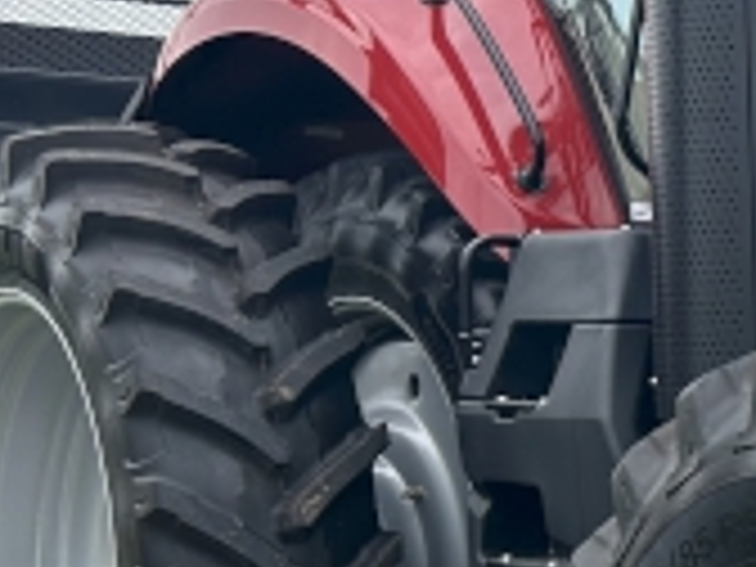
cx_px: 1400
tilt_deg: -0.2
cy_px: 468
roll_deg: -0.3
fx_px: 2708
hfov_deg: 14.0
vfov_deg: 11.9
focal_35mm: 124
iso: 50
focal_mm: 5.7
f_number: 1.5
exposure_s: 1/1531
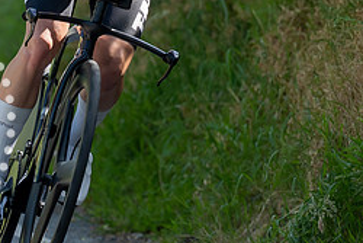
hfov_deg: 2.4
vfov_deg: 1.6
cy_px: 93
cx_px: 83
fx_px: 8787
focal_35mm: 871
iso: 500
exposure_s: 1/1000
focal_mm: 171
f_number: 4
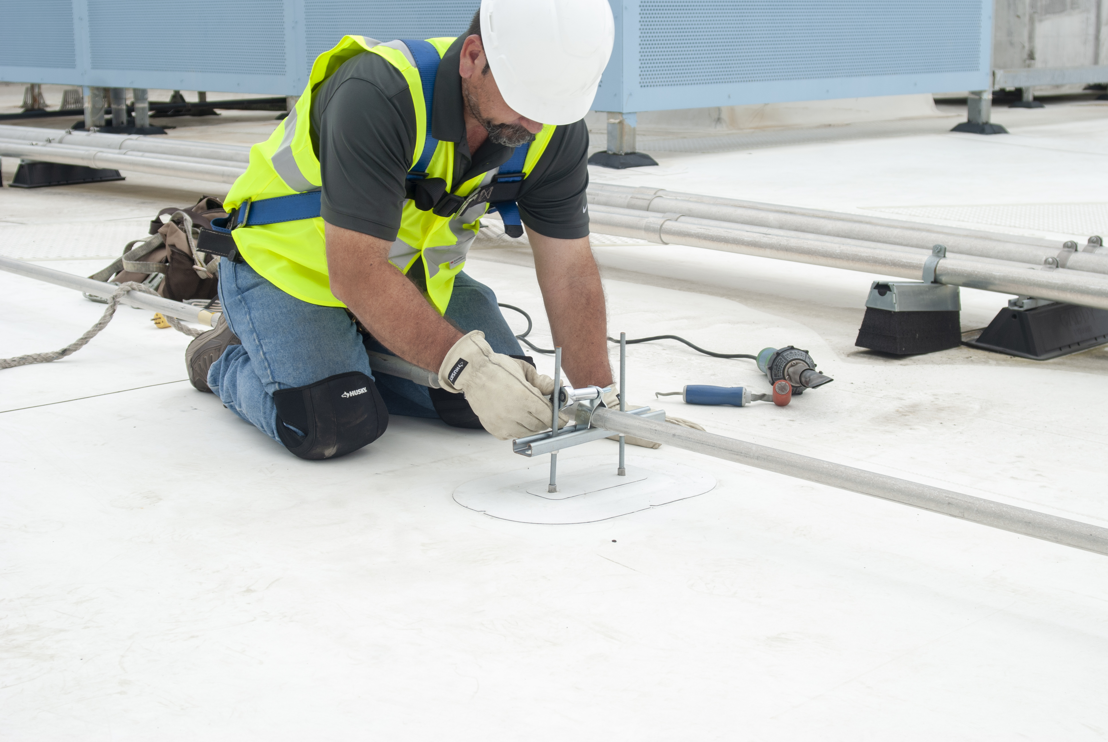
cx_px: 554
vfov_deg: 23.8
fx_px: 1756
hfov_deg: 35.0
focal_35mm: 57
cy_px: 371
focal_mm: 38
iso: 100
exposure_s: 1/60
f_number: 8
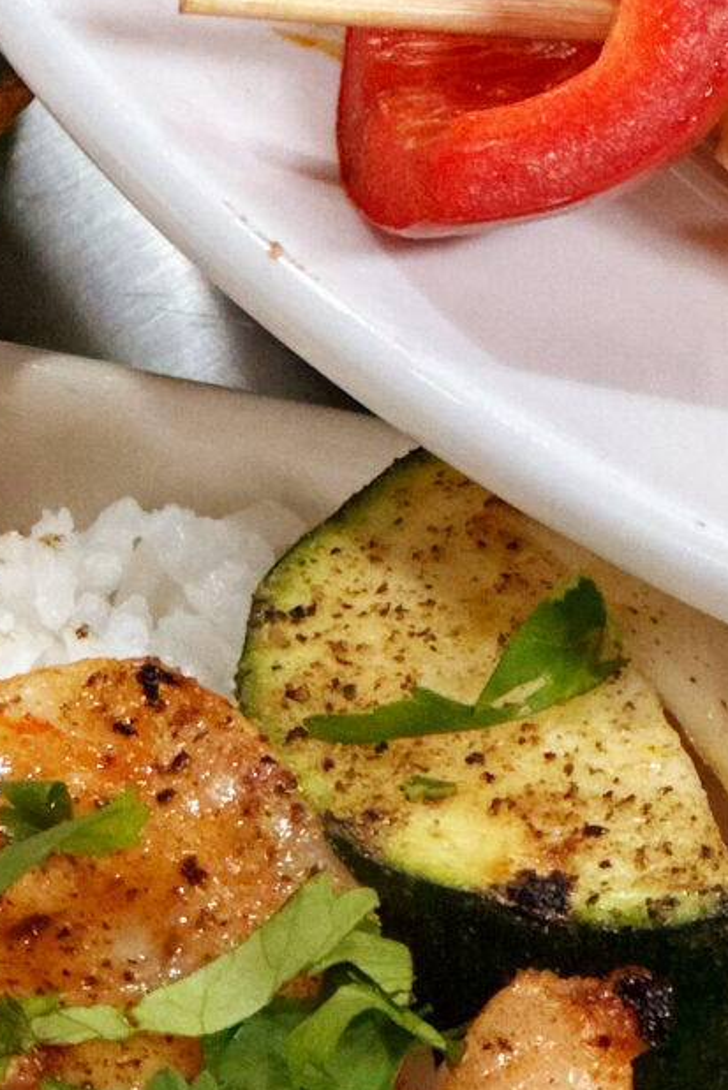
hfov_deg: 4.2
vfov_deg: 6.2
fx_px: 10034
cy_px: 717
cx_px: 256
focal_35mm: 331
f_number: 2.8
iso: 200
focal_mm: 9
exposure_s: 1/120
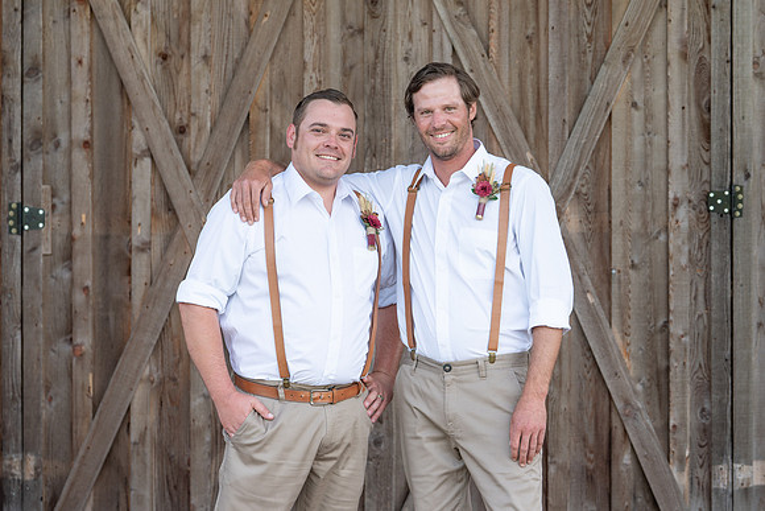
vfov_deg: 11.8
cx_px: 405
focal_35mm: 116
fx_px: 2474
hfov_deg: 17.6
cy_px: 232
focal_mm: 100
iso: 125
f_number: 4
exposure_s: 1/250
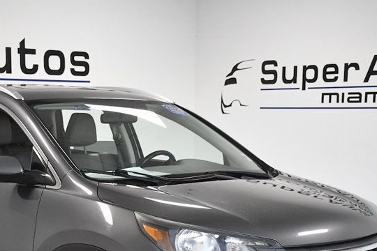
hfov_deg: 27.2
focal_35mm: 74
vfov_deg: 18.1
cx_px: 132
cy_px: 230
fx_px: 775
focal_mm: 26
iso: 2500
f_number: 3.8
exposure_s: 1/1000
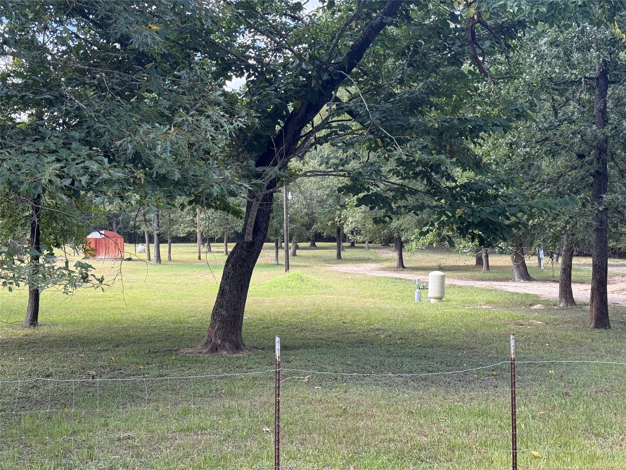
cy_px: 235
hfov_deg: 39.7
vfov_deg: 30.3
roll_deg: -0.1
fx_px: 868
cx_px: 313
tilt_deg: +0.8
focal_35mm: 48
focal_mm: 6.76
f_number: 1.78
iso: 100
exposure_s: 1/557
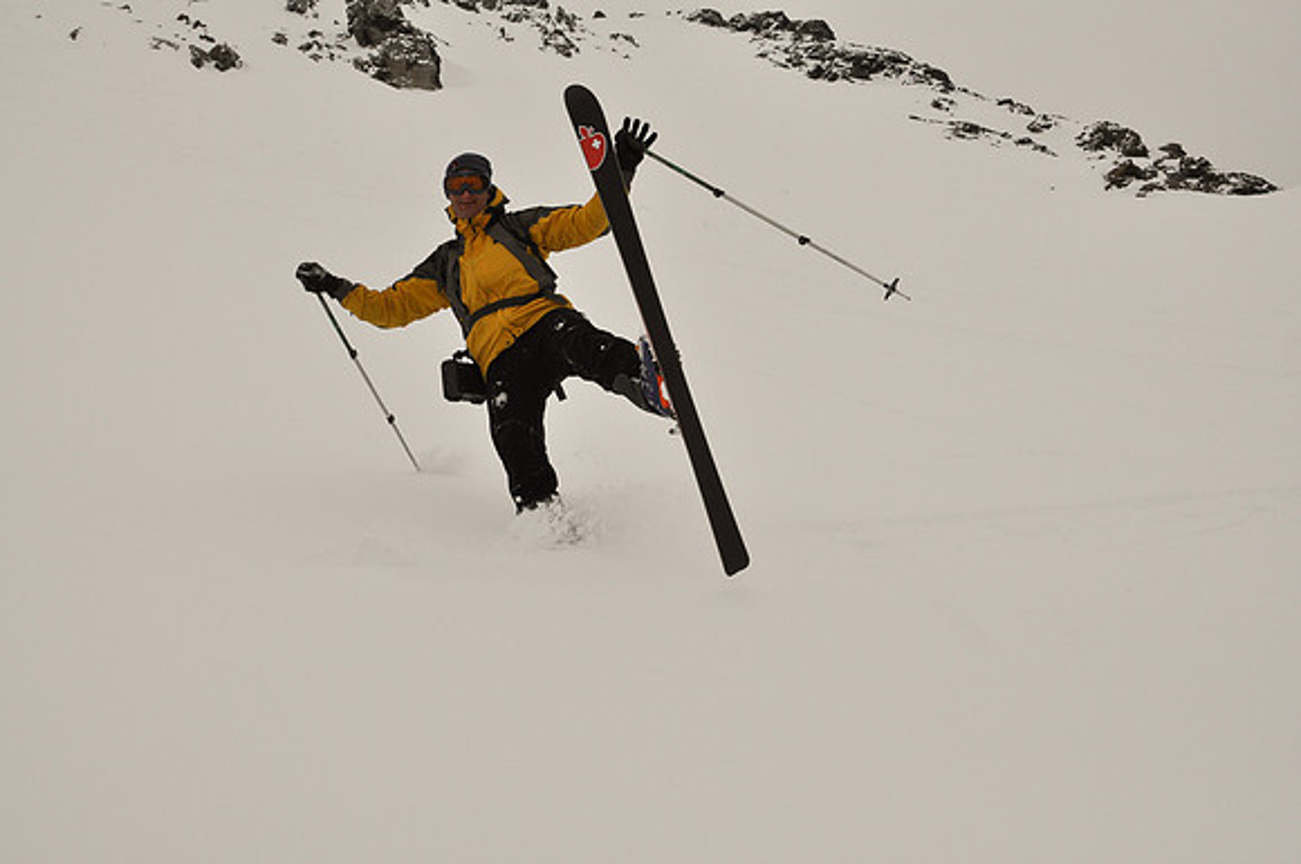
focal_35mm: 42
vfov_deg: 31.8
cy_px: 432
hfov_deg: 46.5
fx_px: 1516
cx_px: 650
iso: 320
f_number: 13
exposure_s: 1/1000
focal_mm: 28
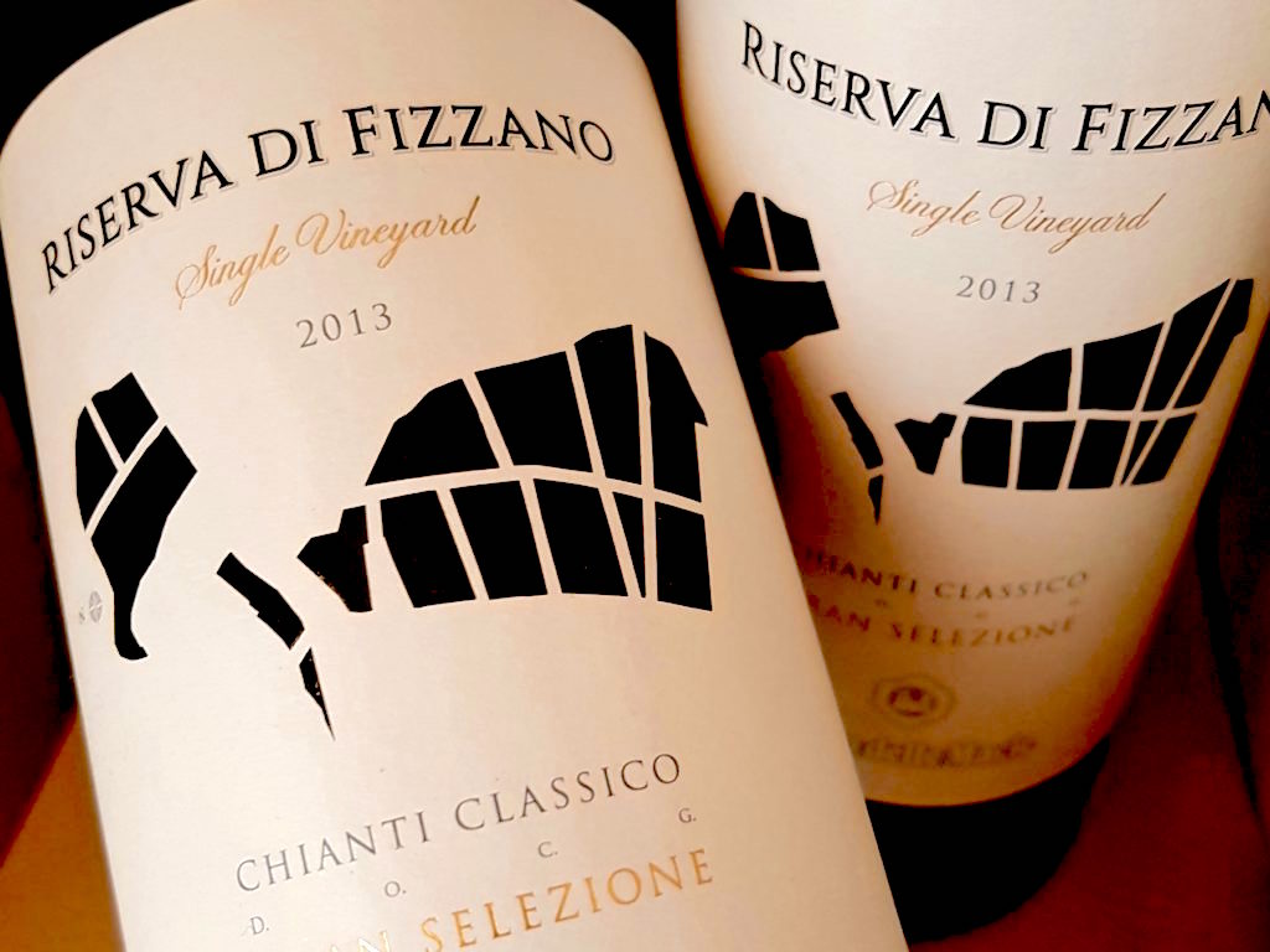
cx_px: 635
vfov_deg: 53.1
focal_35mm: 26
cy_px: 476
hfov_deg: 67.3
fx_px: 954
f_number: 1.7
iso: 200
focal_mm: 4.2
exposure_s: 1/16
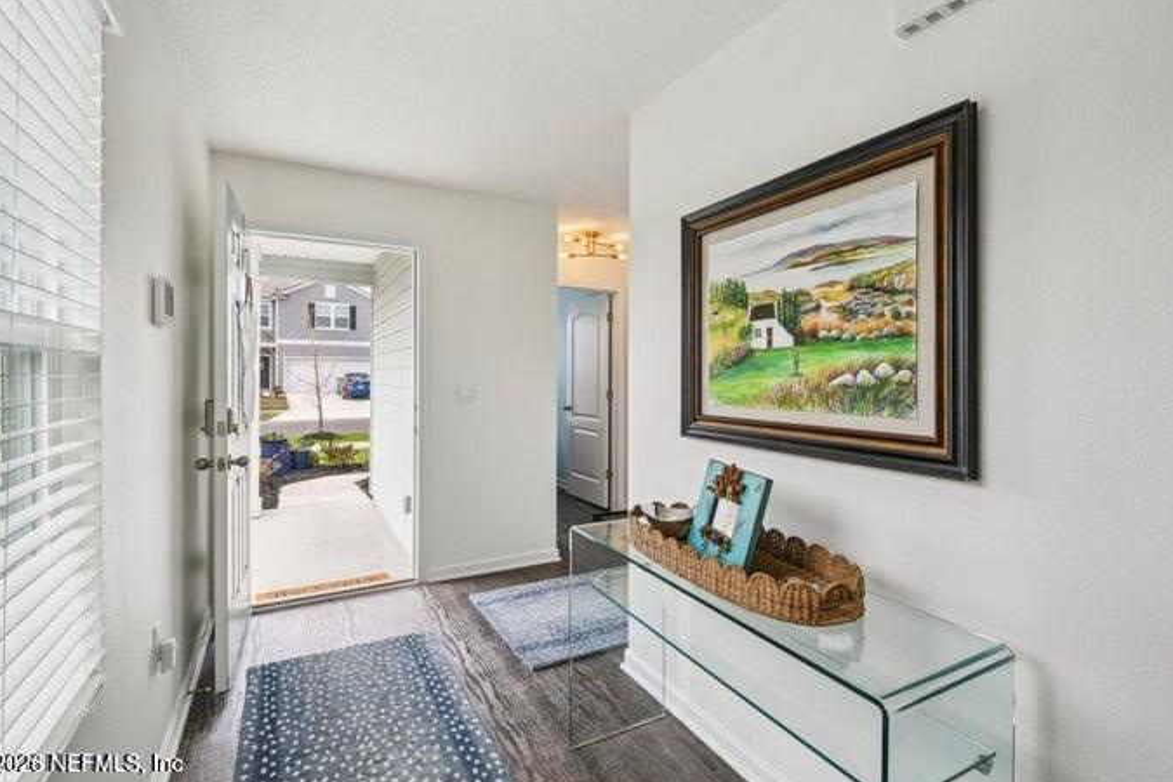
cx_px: 593
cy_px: 384
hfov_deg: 96.7
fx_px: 521
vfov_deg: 73.7
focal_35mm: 16
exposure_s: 1/160
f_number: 8
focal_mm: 10
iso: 400
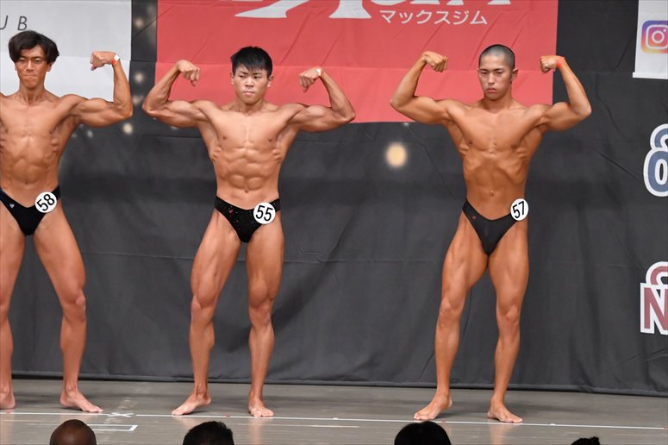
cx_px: 334
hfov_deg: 9.5
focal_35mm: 217
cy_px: 222
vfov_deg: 6.3
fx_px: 4025
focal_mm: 145
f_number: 5.6
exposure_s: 1/400
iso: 6400
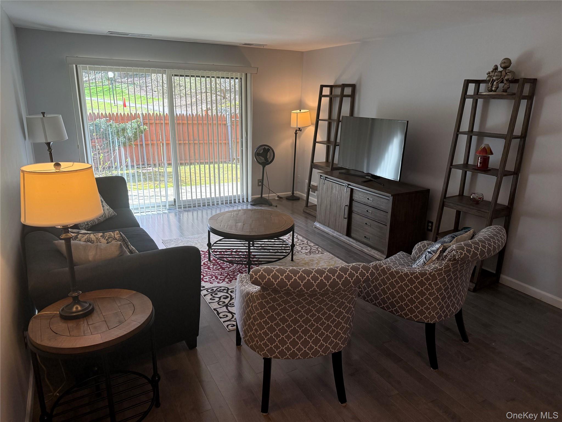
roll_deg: -1.2
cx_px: 281
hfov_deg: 71.6
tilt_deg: -16.3
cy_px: 211
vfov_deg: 56.8
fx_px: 390
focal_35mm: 24
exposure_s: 1/169
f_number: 1.78
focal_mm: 6.76
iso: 200
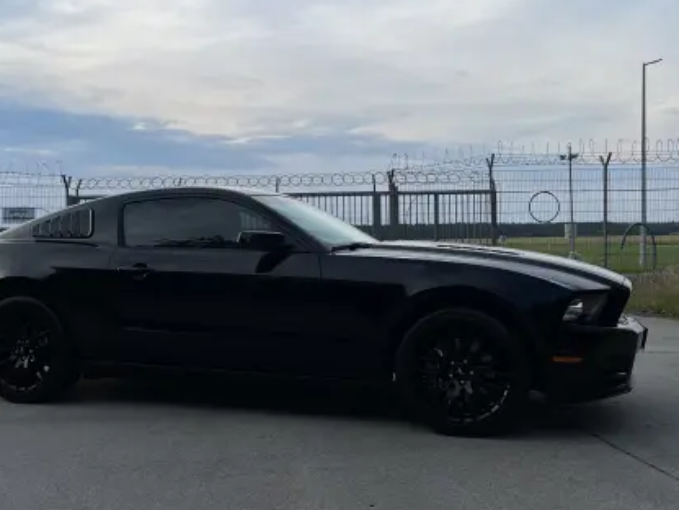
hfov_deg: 46.6
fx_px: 785
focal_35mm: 40
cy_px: 237
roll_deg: +1.2
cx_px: 277
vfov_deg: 35.9
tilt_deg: +0.2
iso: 50
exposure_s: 1/1163
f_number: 1.6
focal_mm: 5.1
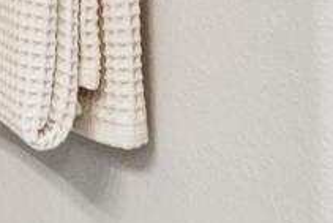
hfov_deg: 14.3
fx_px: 898
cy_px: -151
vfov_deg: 13.0
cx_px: -459
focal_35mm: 97
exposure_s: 1.3
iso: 100
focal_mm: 20
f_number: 8
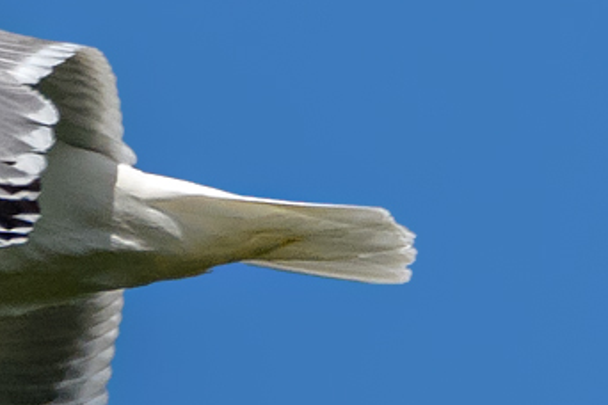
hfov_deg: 0.7
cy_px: 501
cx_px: -208
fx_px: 53382
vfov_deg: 0.4
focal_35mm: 3161
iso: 400
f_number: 8
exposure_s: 1/2000
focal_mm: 600
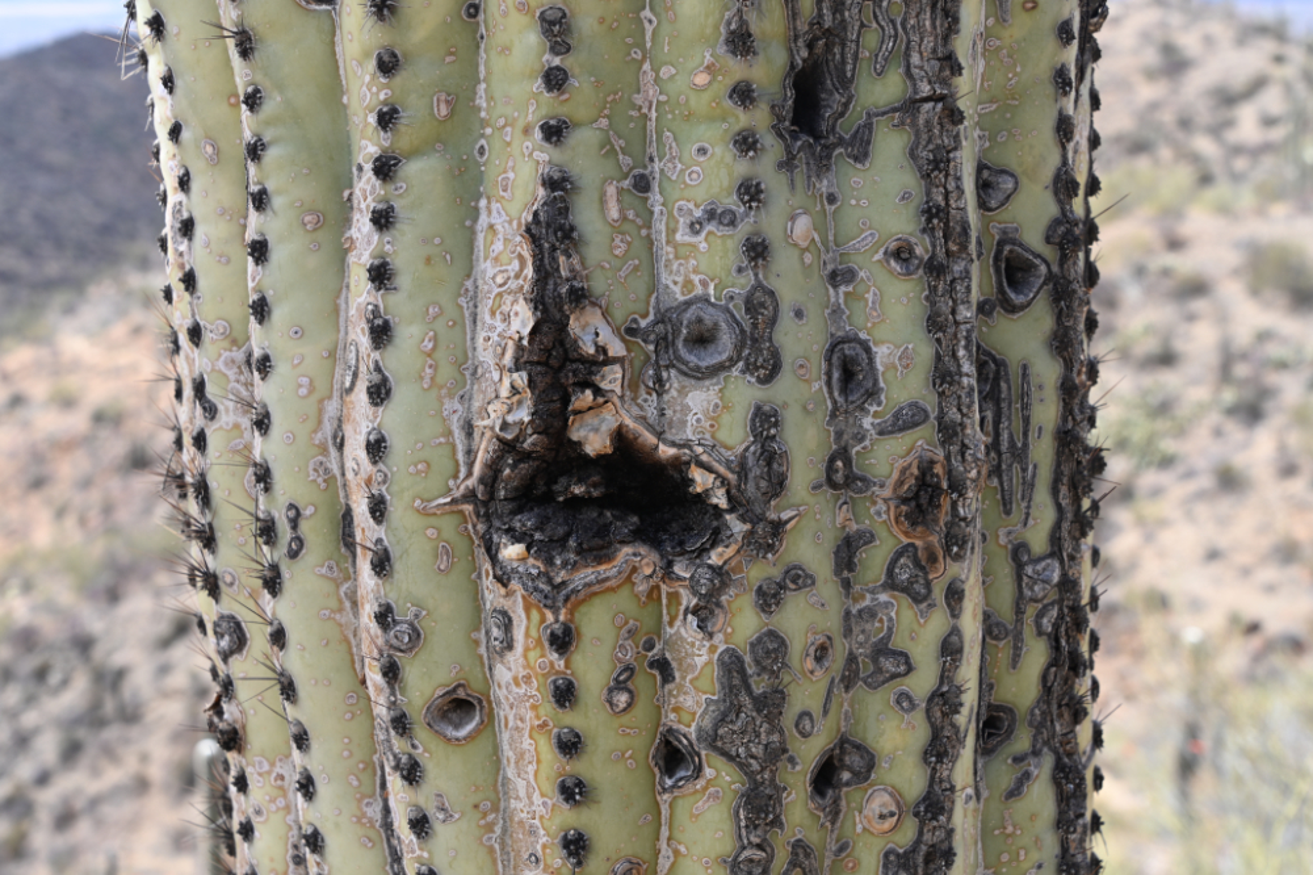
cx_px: 656
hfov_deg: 29.7
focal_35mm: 68
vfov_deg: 20.0
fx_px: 2479
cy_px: 438
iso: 160
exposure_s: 1/100
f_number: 10
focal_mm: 68
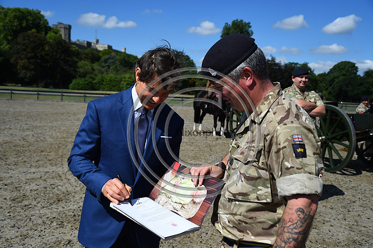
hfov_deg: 54.5
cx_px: 186
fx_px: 362
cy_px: 124
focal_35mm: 35
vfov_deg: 37.8
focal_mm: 35
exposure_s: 1/1250
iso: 125
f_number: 5.6
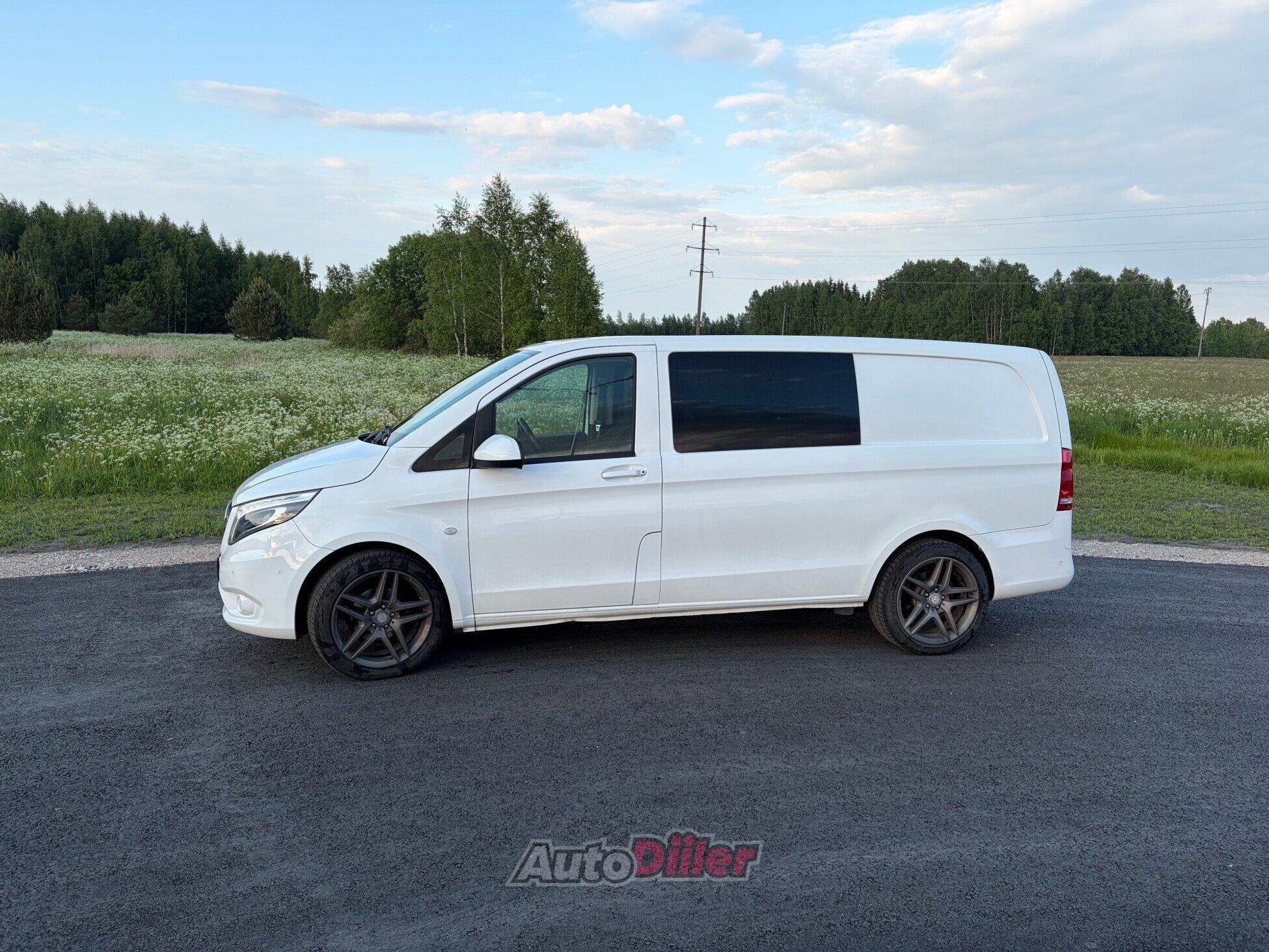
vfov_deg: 53.1
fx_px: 953
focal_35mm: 26
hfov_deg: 67.3
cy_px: 476
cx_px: 634
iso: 50
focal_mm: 5.96
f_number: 1.6
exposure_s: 1/873
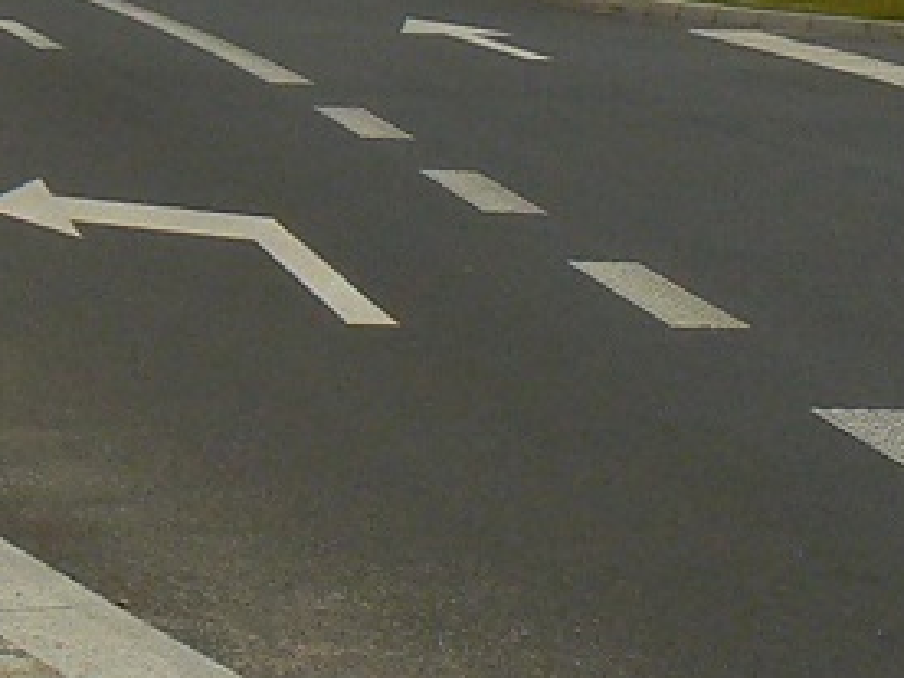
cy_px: -157
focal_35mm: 188
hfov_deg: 10.4
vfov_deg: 7.8
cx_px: -3
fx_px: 4910
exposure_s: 1/400
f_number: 6.3
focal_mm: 6
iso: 100
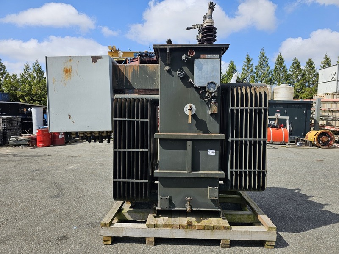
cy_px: 127
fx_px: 225
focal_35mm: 23
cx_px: 170
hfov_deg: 73.9
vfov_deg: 58.9
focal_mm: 6.3
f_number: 1.7
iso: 20
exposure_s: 1/1186
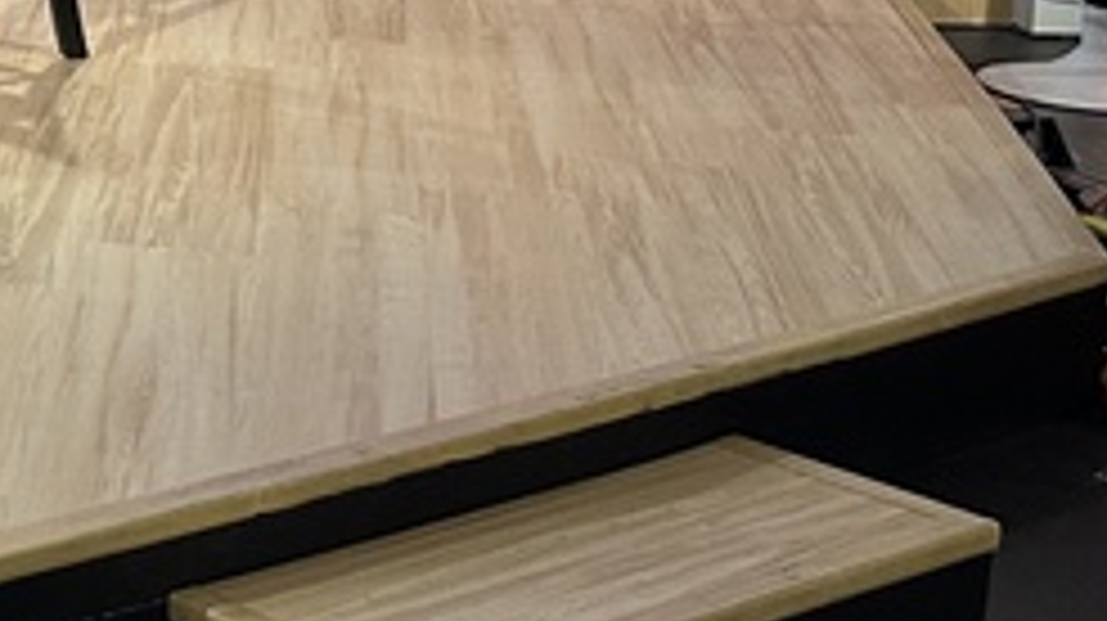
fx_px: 3197
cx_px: -657
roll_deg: +0.0
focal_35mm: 109
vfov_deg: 10.8
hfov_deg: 17.3
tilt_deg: -7.0
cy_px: -252
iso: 160
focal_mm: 6.86
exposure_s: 1/80
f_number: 1.78
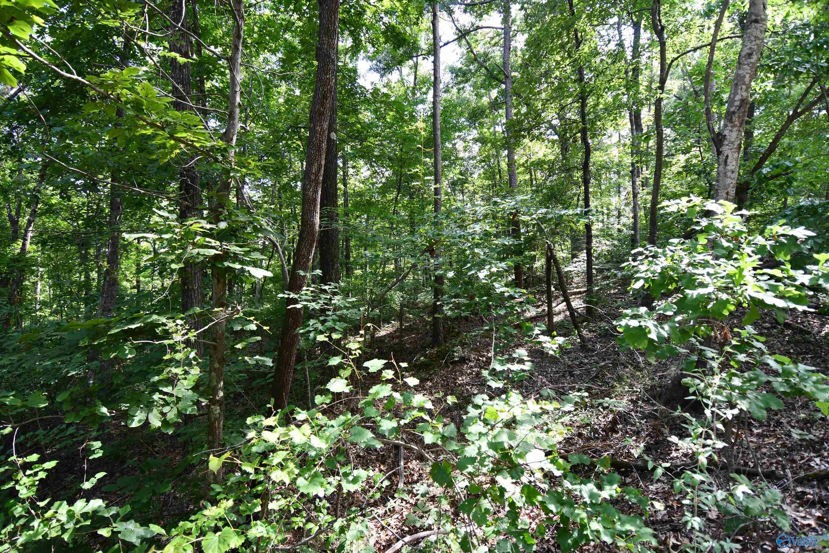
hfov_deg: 90.0
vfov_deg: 67.4
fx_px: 414
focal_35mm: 18
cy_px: 276
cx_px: 414
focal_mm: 12
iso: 400
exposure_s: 1/250
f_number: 5
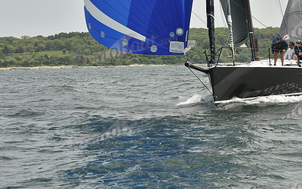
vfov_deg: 10.2
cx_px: 218
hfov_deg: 16.3
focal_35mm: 128
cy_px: 78
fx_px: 1053
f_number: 10
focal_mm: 86
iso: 400
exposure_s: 1/1250
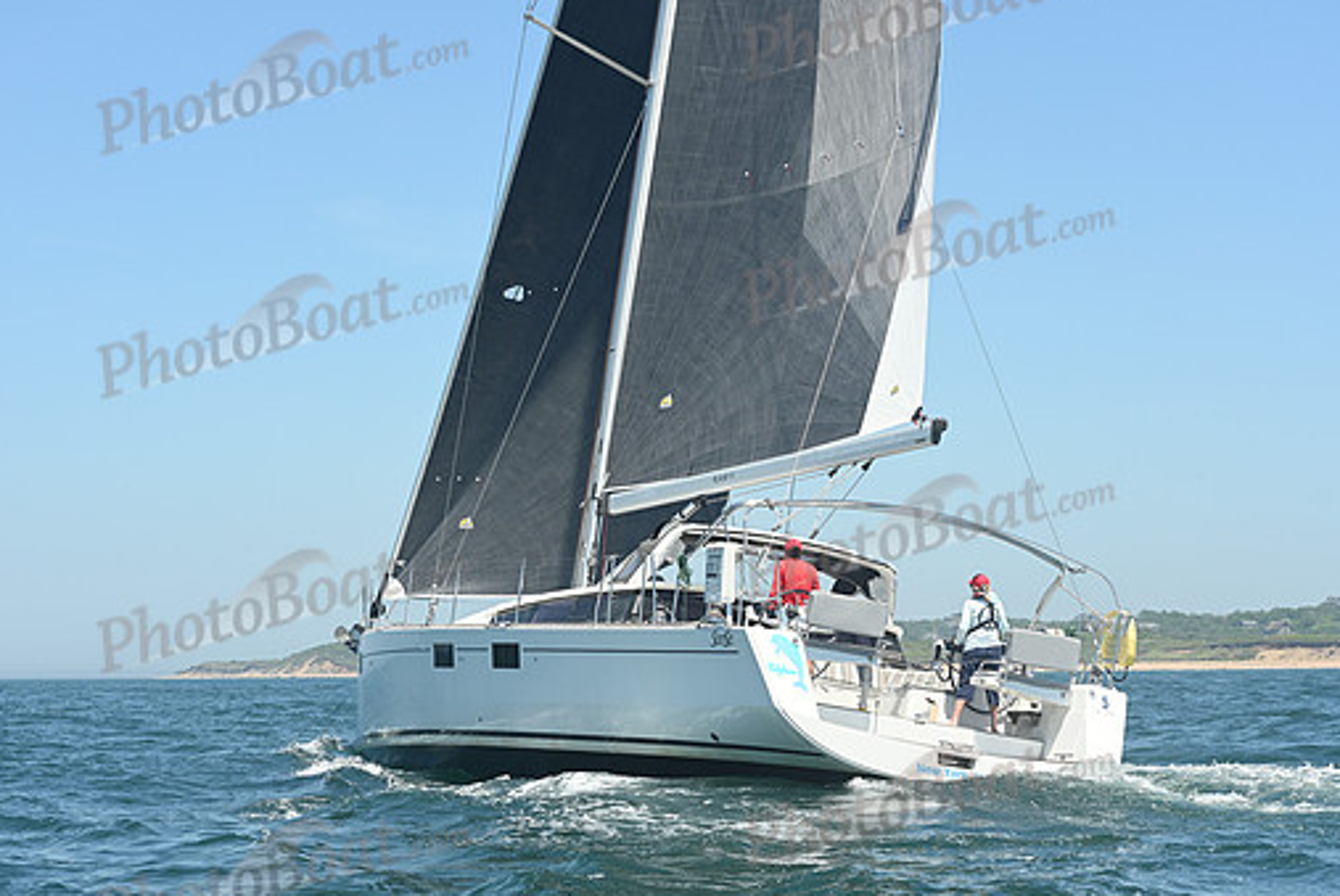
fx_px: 2980
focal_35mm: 80
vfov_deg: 17.1
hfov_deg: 25.3
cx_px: 608
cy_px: 429
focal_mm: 70
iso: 320
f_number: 7.1
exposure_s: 1/1000
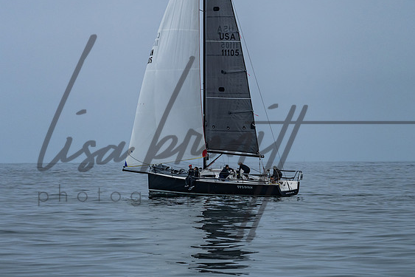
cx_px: 191
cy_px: 71
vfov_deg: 7.7
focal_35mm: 178
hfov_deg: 11.6
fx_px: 2051
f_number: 6.3
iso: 320
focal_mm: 96
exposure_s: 1/3200
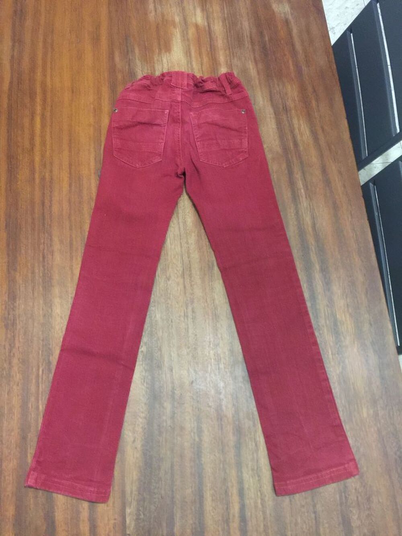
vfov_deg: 61.7
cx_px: 201
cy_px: 268
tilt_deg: -72.2
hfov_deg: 48.2
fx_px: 449
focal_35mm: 29
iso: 100
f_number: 2.2
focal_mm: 4.15
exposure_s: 1/4
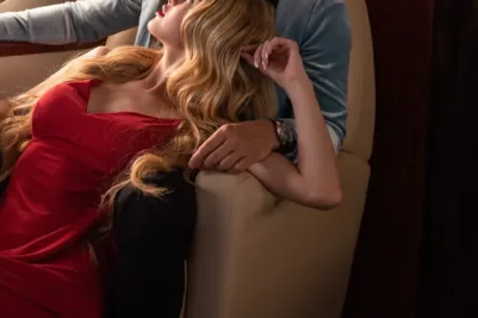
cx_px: 135
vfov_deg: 20.0
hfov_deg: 29.7
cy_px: 49
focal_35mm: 67
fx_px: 889
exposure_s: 1/200
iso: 320
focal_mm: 35
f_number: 3.5
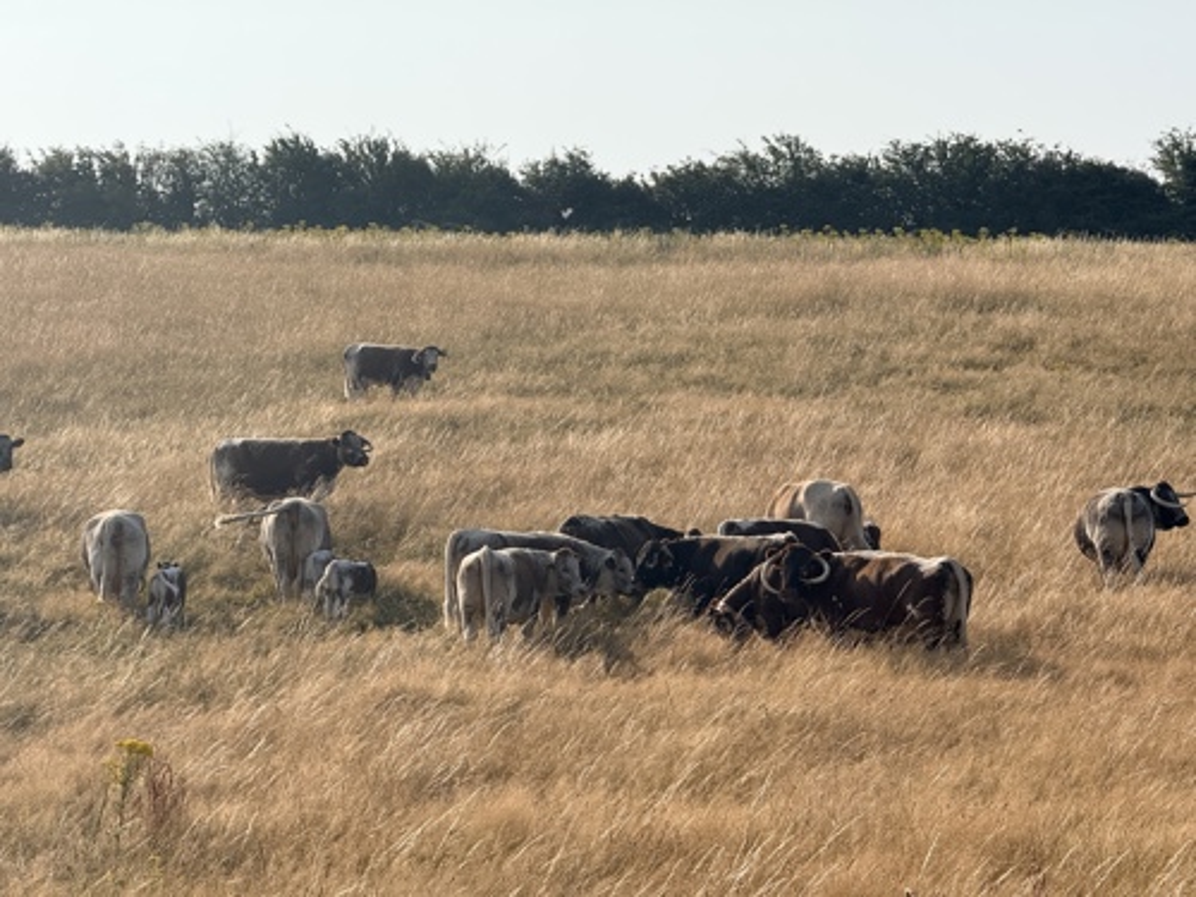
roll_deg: -1.6
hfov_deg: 16.4
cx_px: 598
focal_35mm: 120
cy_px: 448
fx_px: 4146
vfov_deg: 12.3
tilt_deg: +4.2
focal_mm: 15.66
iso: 50
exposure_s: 1/2083
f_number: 2.8
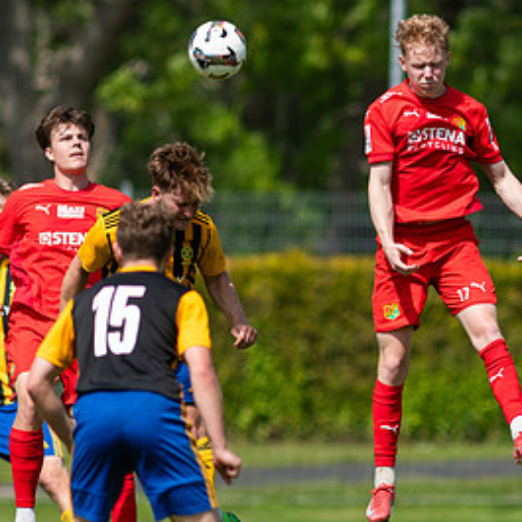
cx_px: 561
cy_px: 218
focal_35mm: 836
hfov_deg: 2.1
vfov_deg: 2.1
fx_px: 14263
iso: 100
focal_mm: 300
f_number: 3.2
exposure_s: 1/1600
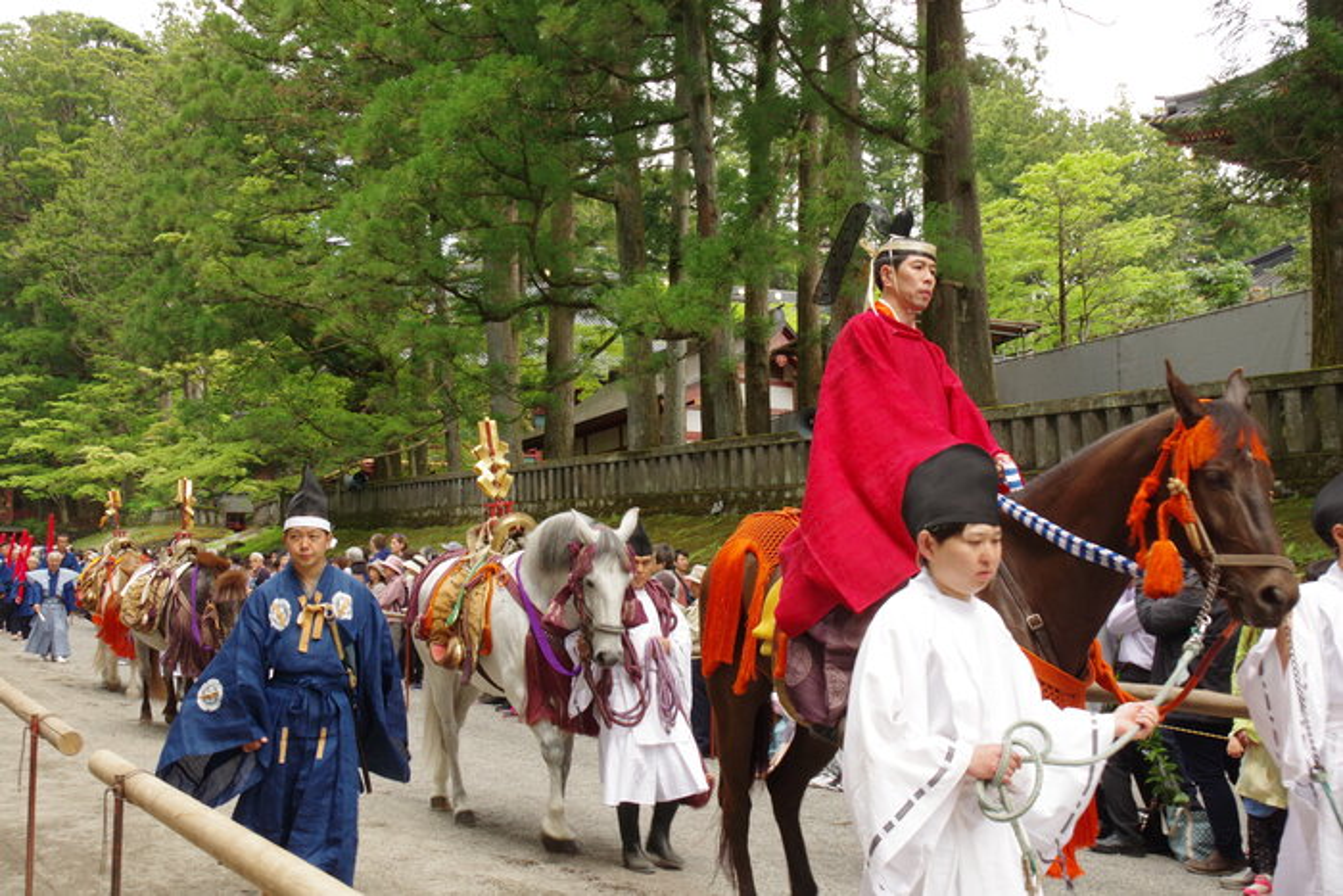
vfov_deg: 34.2
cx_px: 672
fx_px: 1455
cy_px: 448
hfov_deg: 49.5
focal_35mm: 39
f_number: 8
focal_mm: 26
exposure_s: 1/60
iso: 400
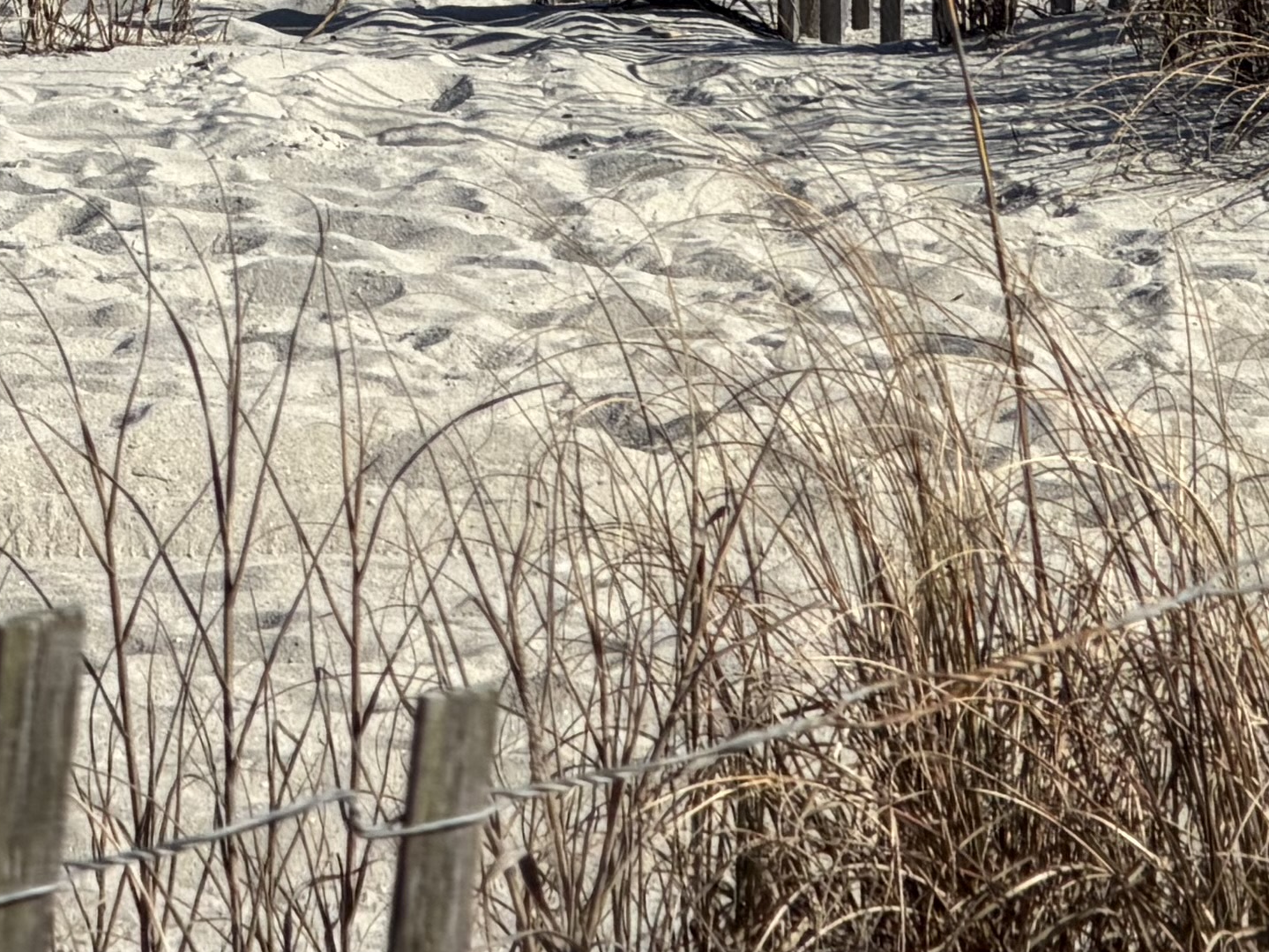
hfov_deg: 5.0
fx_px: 14553
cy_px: -863
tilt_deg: -4.8
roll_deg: +0.7
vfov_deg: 3.7
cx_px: 488
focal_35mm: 397
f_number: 2.8
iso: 20
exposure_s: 1/742
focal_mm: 16.89
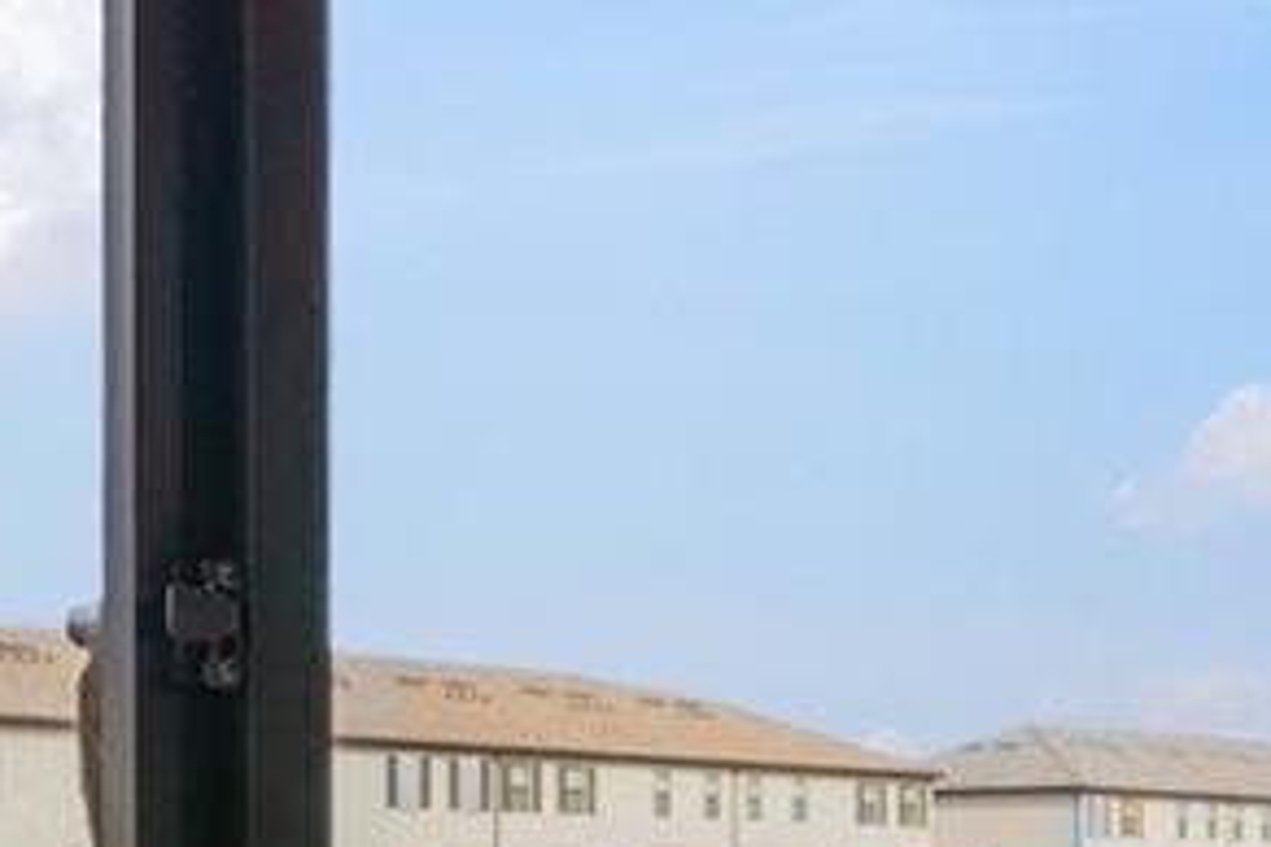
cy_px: 860
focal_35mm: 88
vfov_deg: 15.2
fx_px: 3107
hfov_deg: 22.0
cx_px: 1350
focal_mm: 16
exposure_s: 1/13
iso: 100
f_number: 6.3
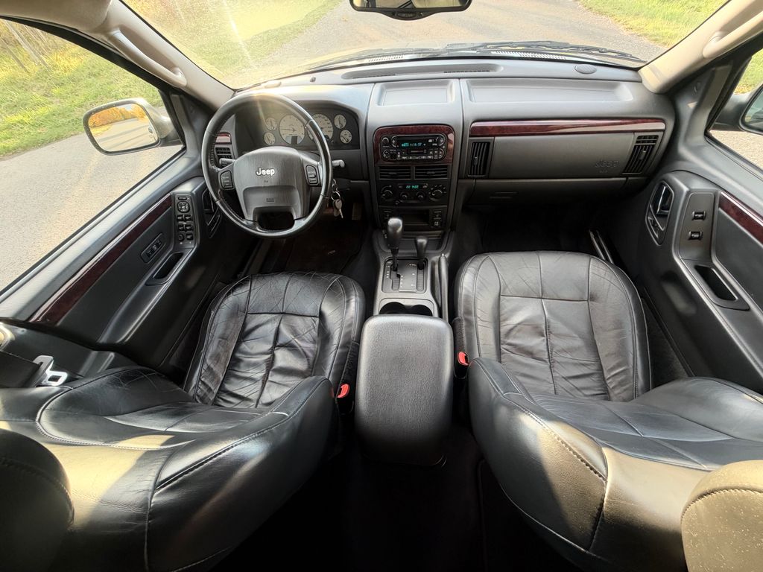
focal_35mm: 14
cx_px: 382
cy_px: 286
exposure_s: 1/121
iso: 320
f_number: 2.2
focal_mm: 2.22
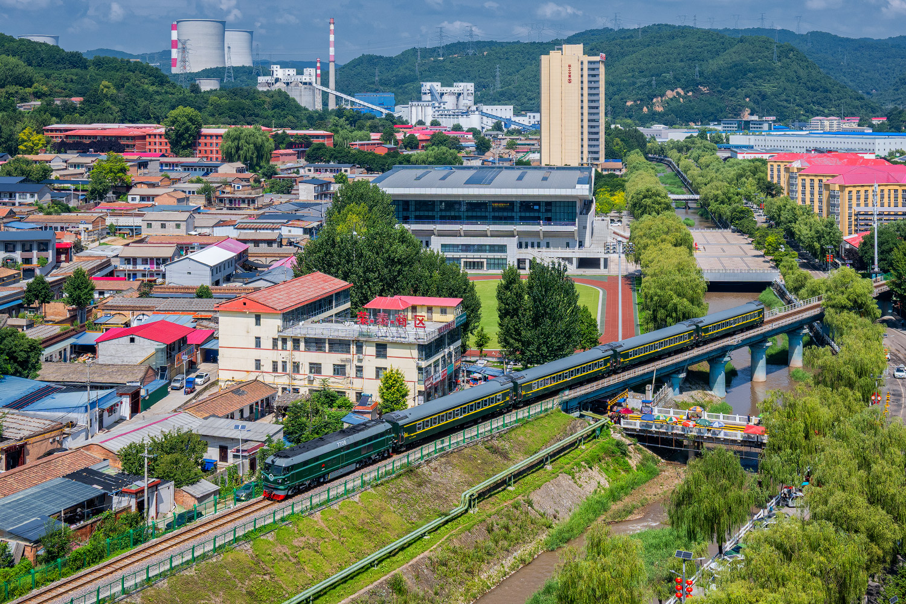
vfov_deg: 30.8
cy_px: 302
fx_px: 1095
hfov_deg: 45.0
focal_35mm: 44
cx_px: 453
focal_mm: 29
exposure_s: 1/500
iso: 200
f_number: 8
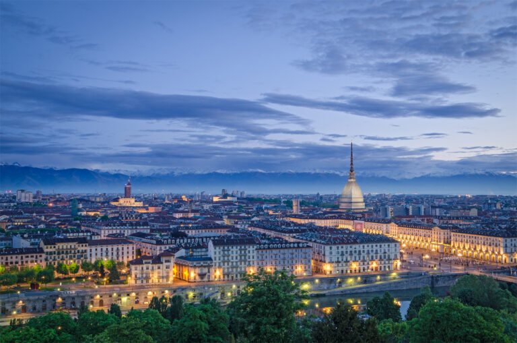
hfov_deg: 53.2
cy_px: 172
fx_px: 516
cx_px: 258
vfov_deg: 36.7
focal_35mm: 36
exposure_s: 2
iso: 100
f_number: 8
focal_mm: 24
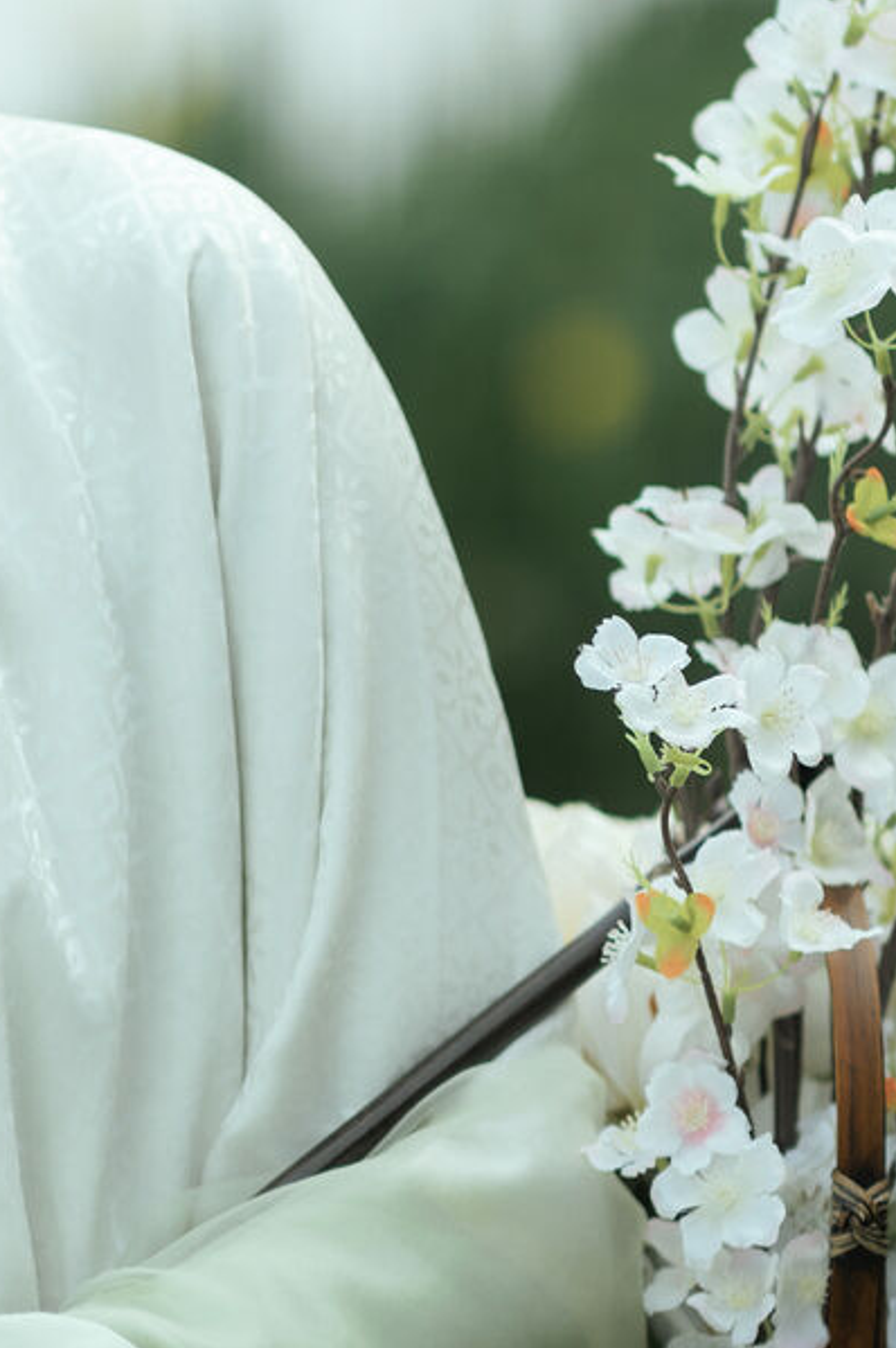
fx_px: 9568
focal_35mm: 256
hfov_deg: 5.3
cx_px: -86
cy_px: 311
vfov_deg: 8.0
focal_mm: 85
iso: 100
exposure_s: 1/2000
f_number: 2
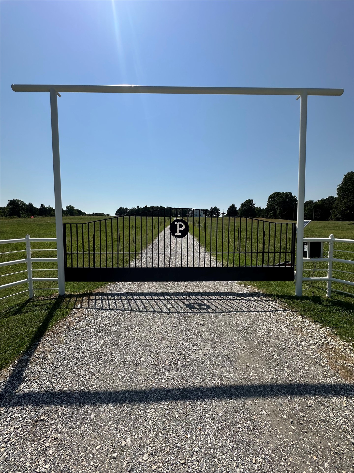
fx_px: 191
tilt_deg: -2.6
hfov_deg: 85.7
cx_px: 177
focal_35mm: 14
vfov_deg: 102.1
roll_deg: -0.5
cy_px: 236
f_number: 2.2
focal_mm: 2.22
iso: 50
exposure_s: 1/4292
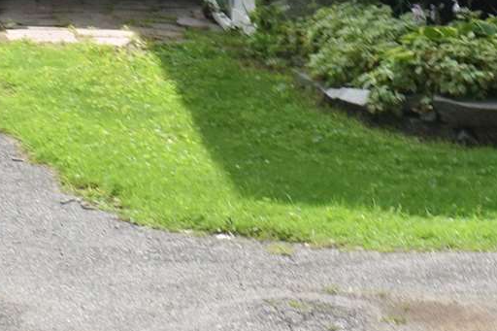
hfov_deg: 12.6
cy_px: -385
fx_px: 2236
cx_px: 379
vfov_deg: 8.0
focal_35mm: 162
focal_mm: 18
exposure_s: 1/400
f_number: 8
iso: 200
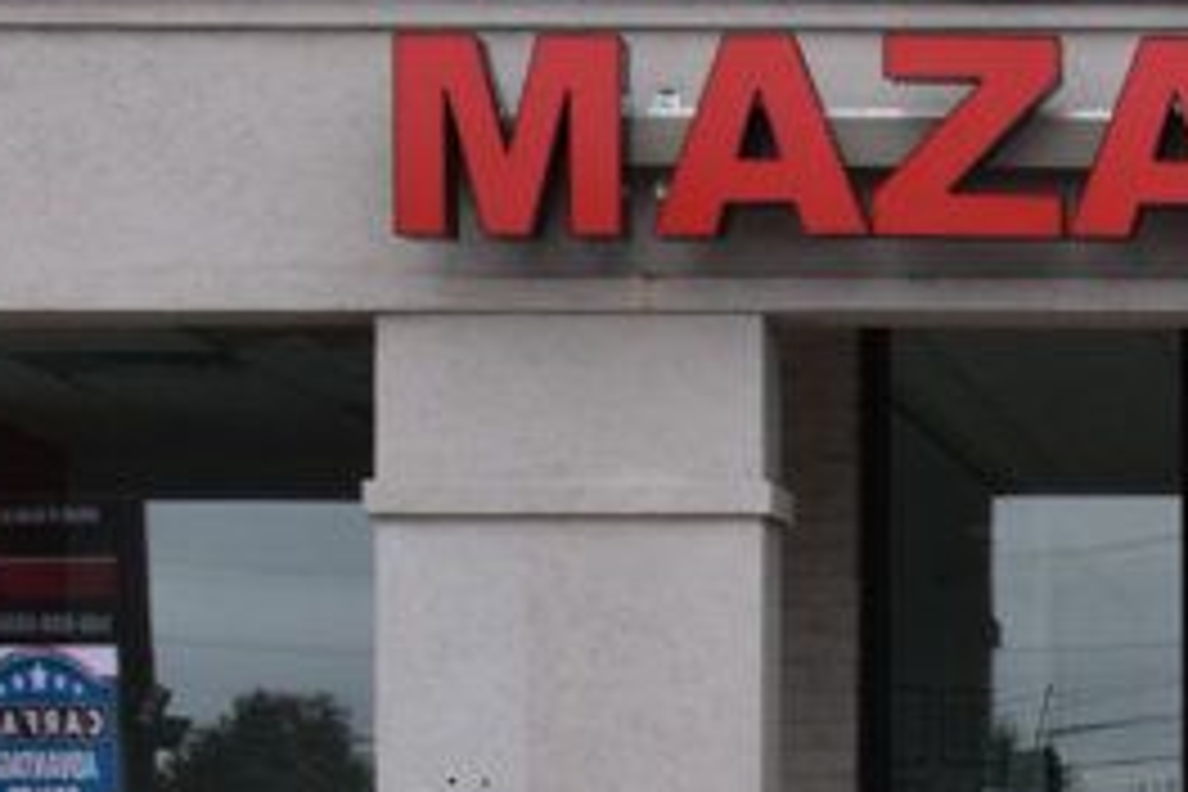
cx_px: 1881
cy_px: 1102
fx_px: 5379
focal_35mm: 163
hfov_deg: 11.9
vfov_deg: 8.3
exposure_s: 1/250
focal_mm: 28
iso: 400
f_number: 10
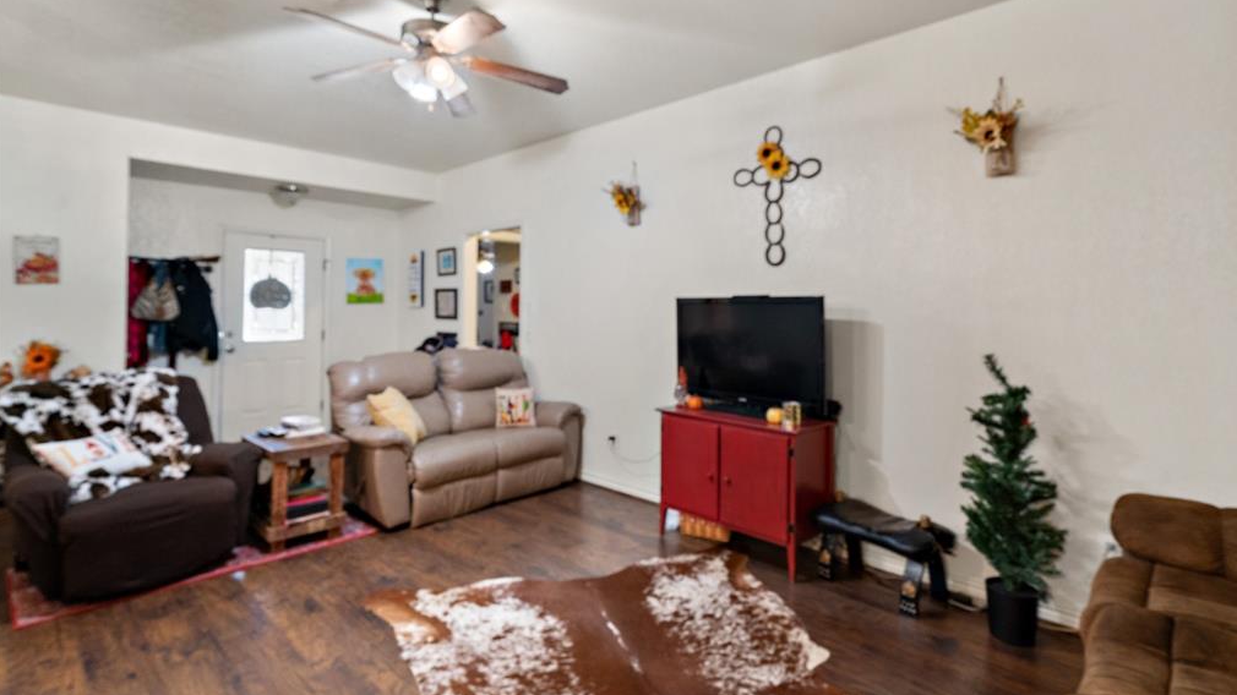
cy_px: 314
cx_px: 620
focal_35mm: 17
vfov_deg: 63.8
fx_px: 558
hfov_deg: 95.9
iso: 1600
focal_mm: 16
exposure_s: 1/6
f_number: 7.1
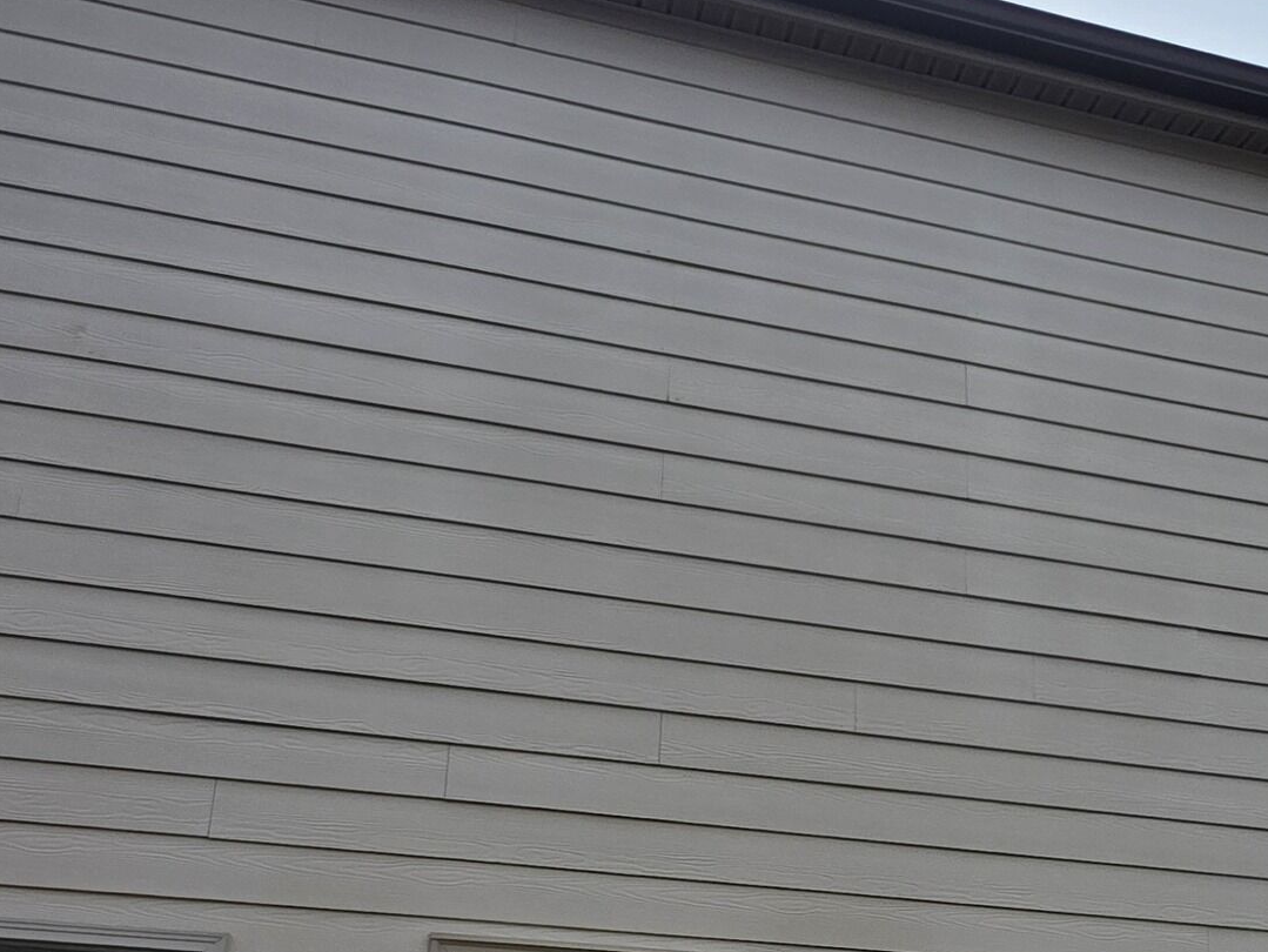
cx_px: 880
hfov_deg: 49.0
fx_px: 1356
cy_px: 951
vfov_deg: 35.1
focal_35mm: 37
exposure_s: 1/1588
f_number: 1.9
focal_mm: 2.2
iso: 40
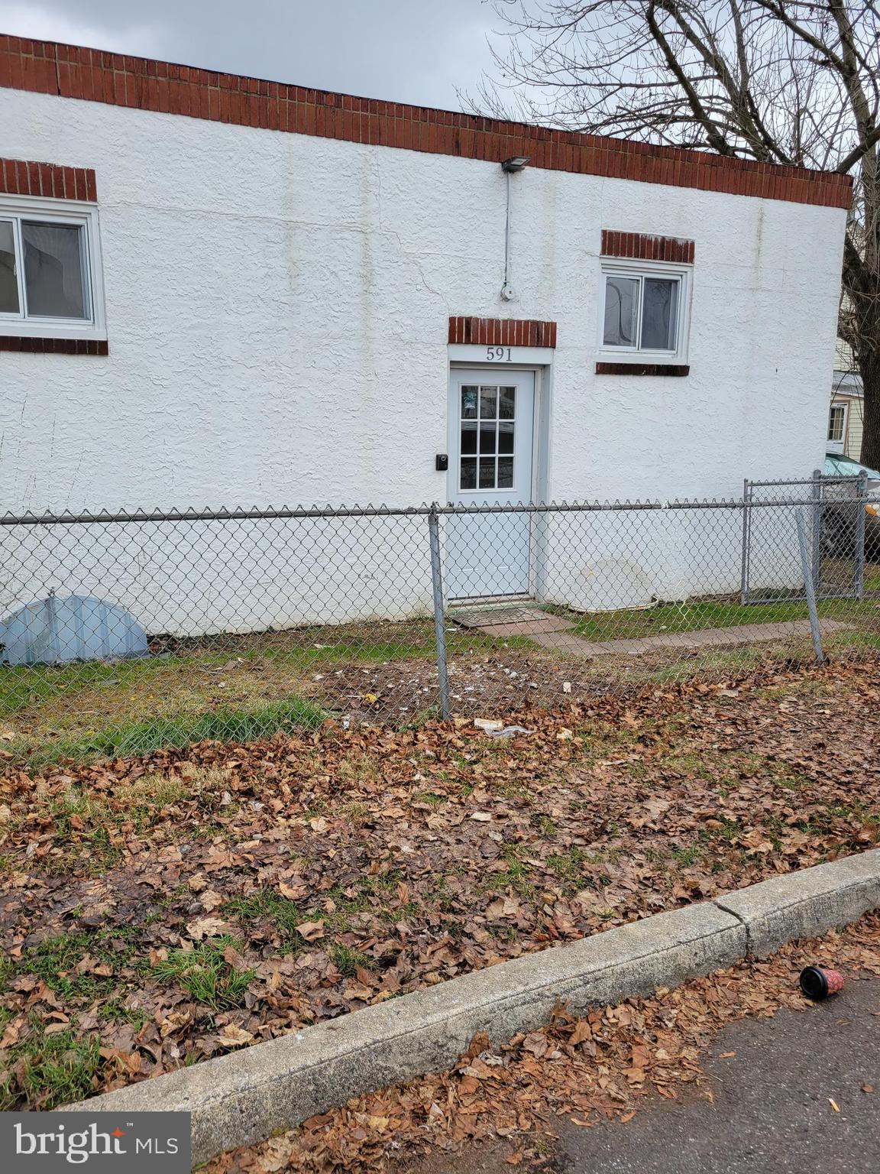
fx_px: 881
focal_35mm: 26
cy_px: 587
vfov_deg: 67.3
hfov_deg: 53.1
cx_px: 440
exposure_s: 1/233
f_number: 1.8
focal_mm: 5.4
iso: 40
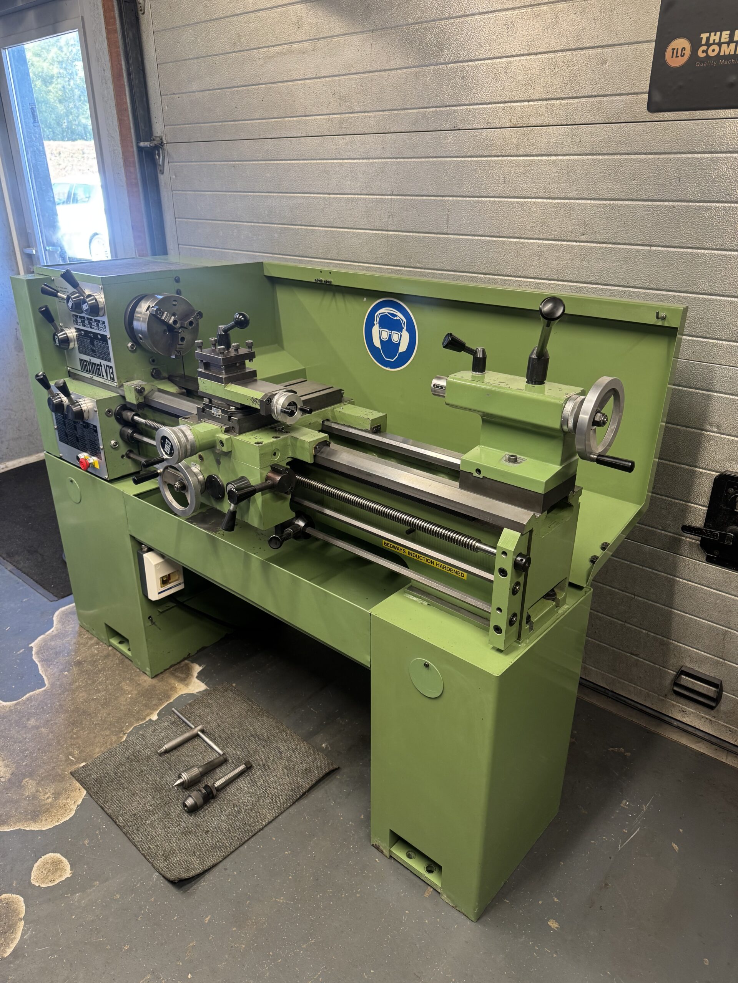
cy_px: 492
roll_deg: -0.3
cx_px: 369
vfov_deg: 71.6
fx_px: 682
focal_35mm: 24
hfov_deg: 56.8
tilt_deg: -23.9
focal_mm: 6.76
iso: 125
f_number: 1.78
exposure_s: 1/50
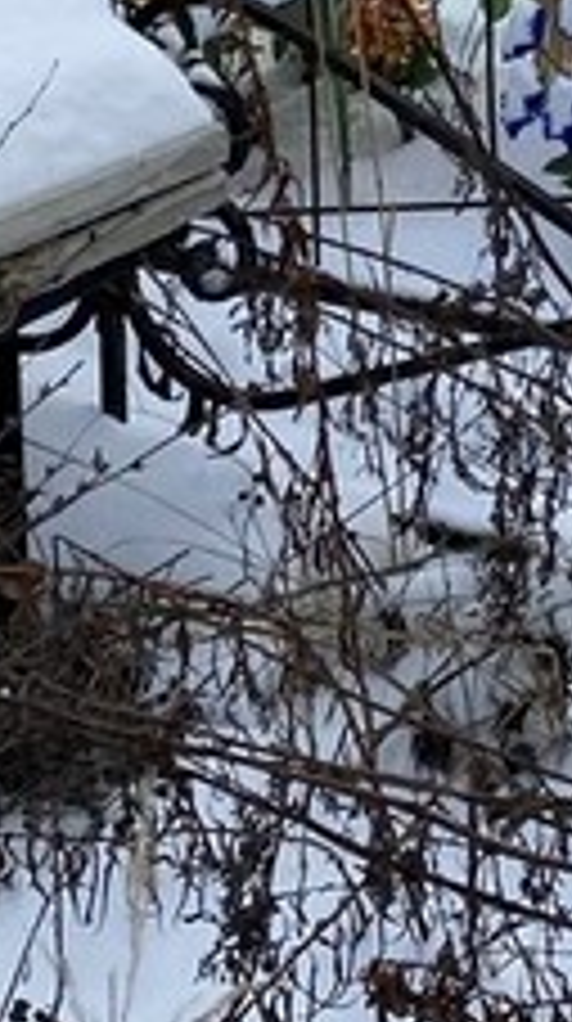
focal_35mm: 128
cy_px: -230
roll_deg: -1.1
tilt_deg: -8.7
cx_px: 671
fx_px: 3466
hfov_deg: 9.3
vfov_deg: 16.1
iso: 32
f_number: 1.8
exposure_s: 1/1114
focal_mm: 4.25
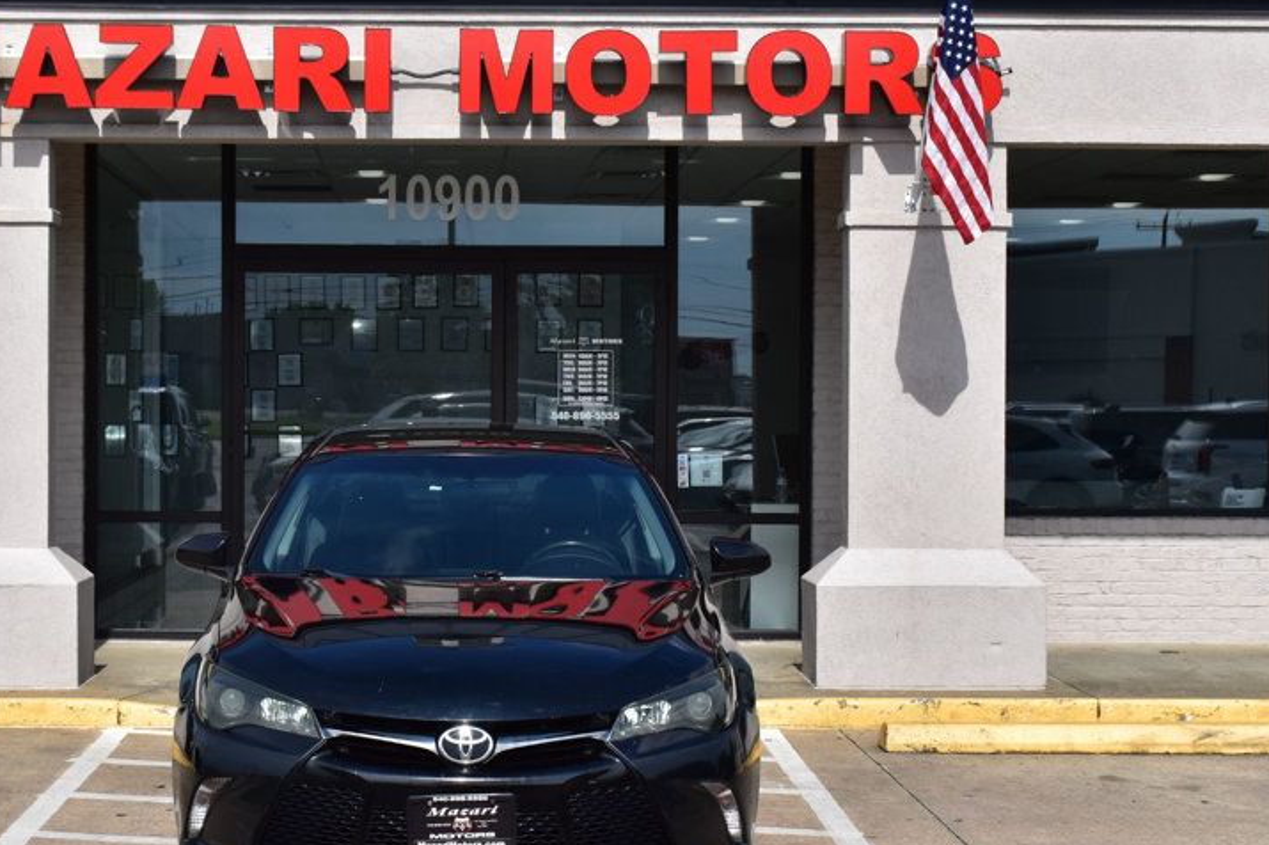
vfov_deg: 18.6
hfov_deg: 27.6
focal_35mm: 73
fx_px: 2572
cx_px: 492
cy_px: 472
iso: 250
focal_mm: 34
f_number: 11
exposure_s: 1/500
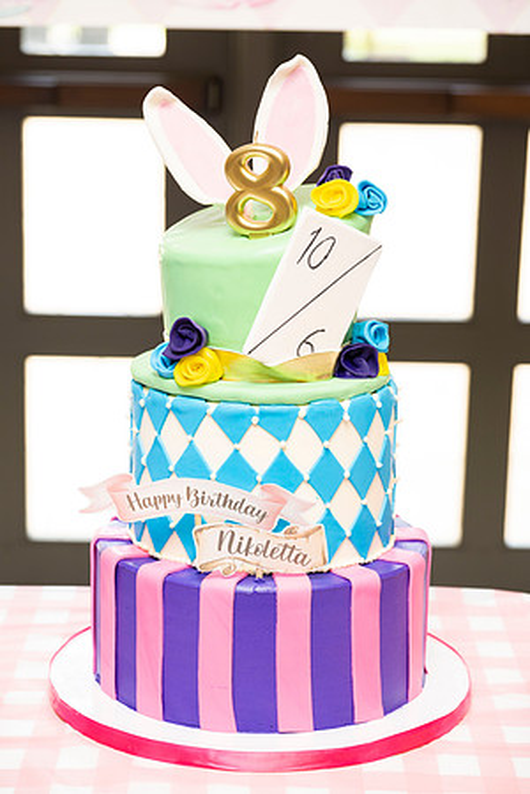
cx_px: 265
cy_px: 397
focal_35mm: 75
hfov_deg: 18.2
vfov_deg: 27.0
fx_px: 1656
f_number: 5
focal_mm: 75
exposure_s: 1/100
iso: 400
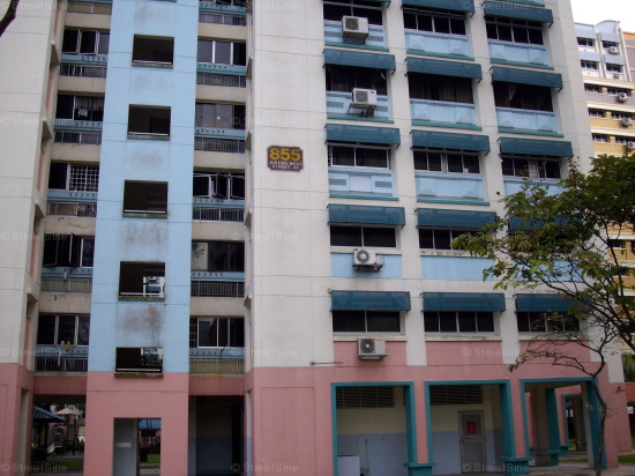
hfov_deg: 50.2
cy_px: 238
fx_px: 678
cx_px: 318
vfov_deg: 38.6
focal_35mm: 37
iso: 107
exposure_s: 1/125
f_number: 2.8
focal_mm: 6.2
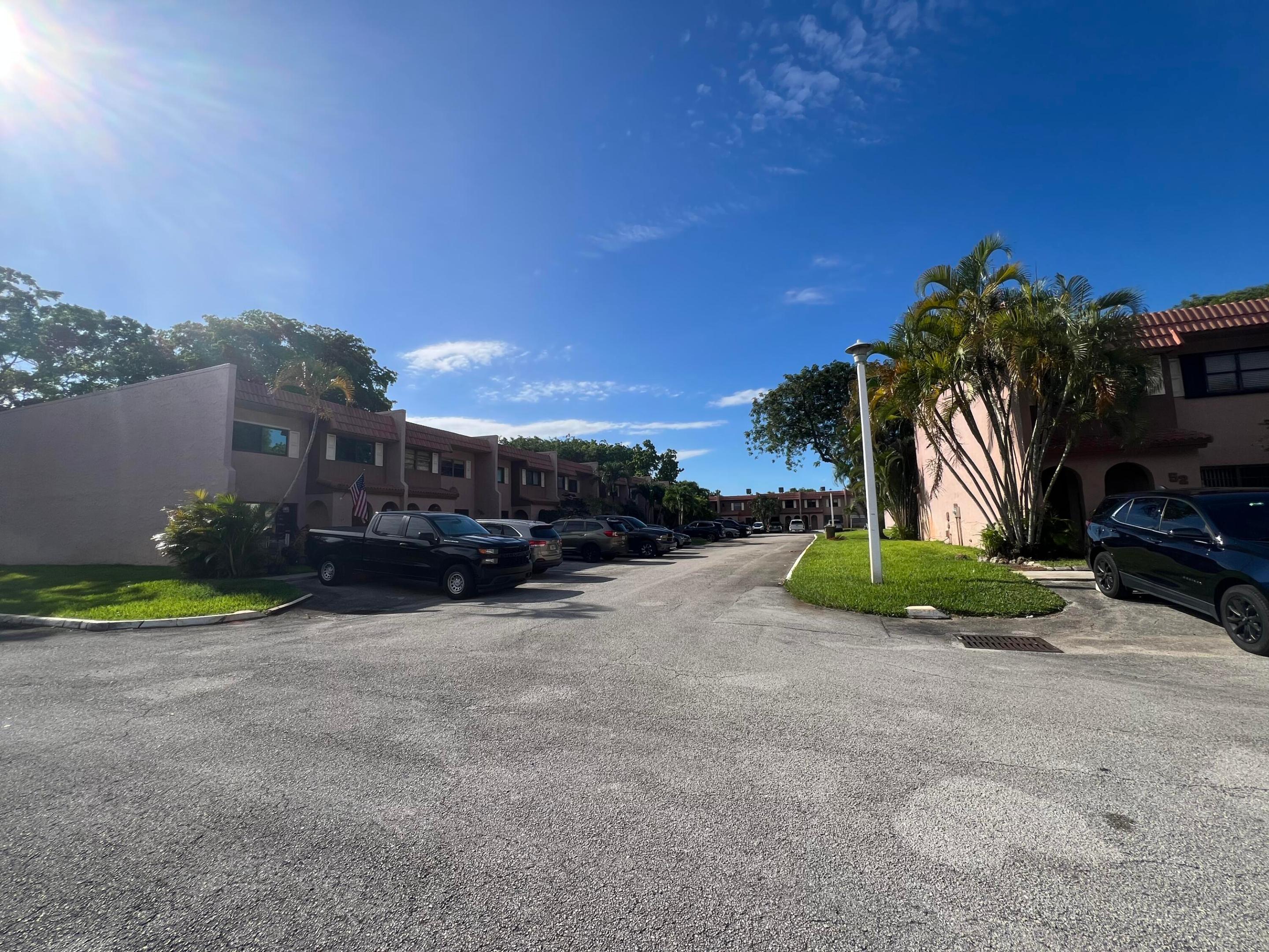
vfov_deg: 89.9
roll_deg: +1.0
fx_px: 477
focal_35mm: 13
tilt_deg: +4.9
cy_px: 476
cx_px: 634
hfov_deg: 106.2
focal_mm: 1.57
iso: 32
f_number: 1.8
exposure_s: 1/2096
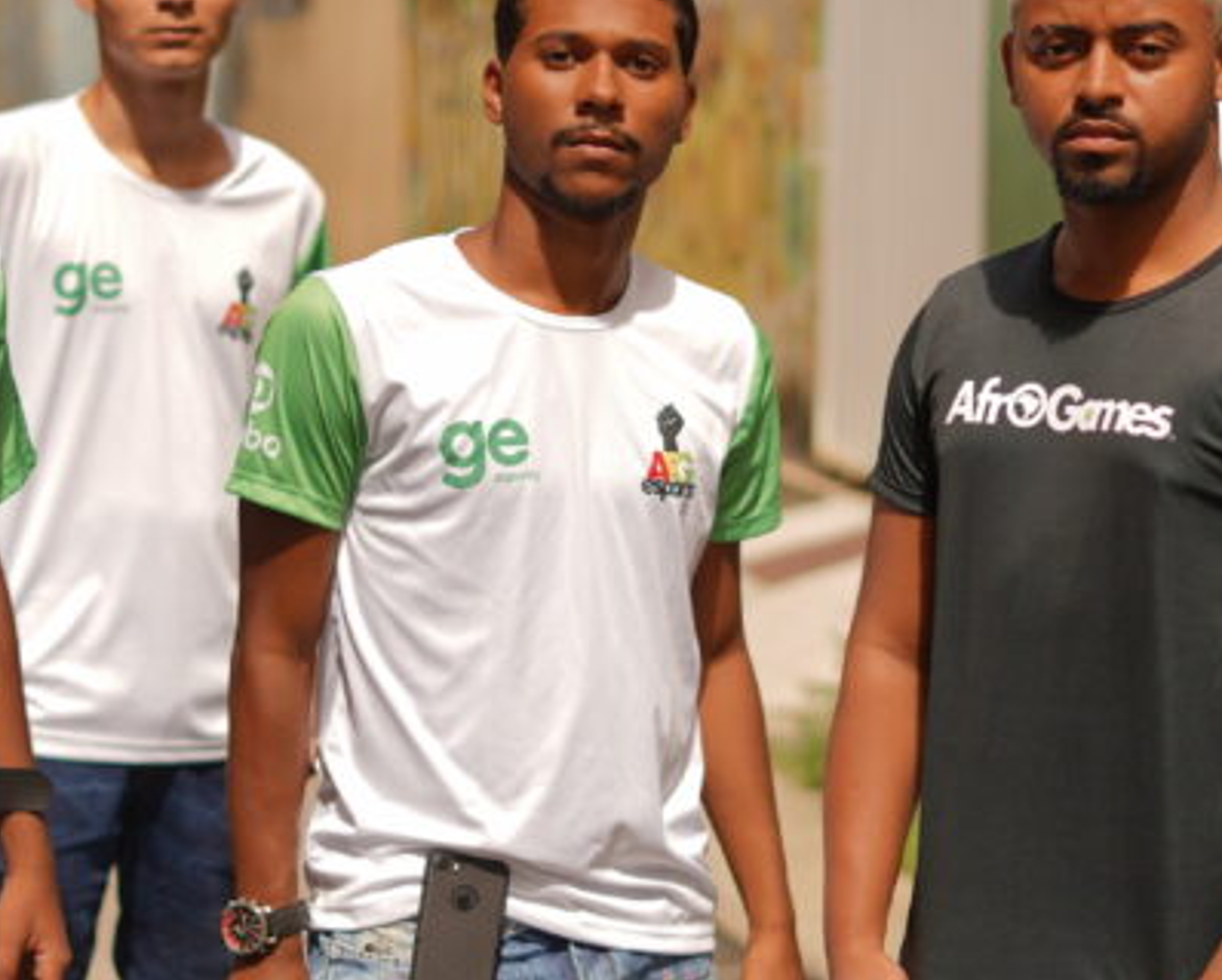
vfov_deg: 14.5
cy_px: 602
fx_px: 3836
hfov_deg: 18.1
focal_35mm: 106
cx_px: 620
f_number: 2
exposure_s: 1/1000
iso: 50
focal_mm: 50
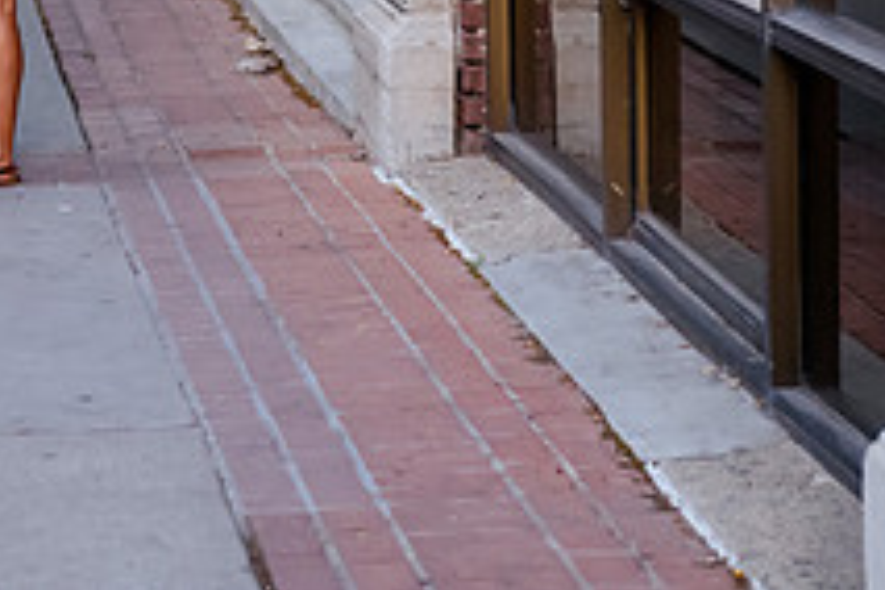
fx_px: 4375
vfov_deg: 7.6
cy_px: -253
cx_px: 69
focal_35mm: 178
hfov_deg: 11.5
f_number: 4
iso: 2000
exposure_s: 1/200
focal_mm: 62
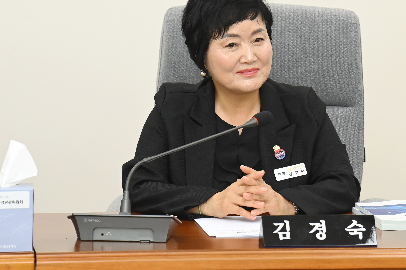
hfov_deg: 12.3
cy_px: 103
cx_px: 269
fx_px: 1883
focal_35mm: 167
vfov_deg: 8.2
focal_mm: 120
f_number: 6.3
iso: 2500
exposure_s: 1/250
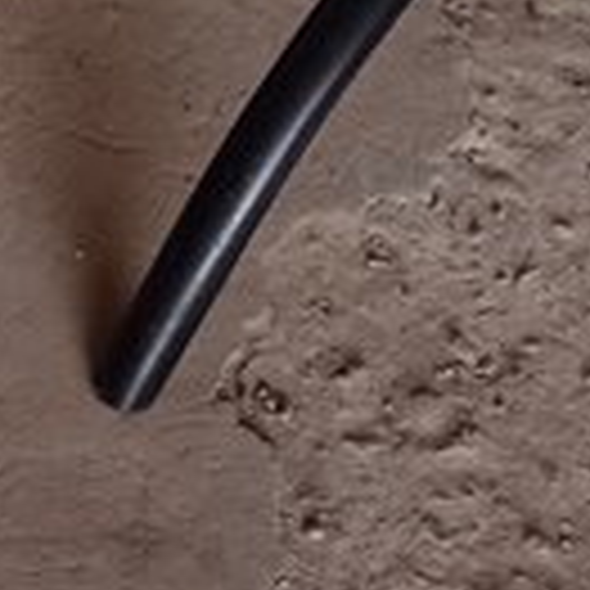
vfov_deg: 8.2
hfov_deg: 8.4
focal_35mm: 194
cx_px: -752
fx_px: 3741
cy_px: -856
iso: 101
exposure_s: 1/123
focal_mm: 4.7
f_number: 1.79
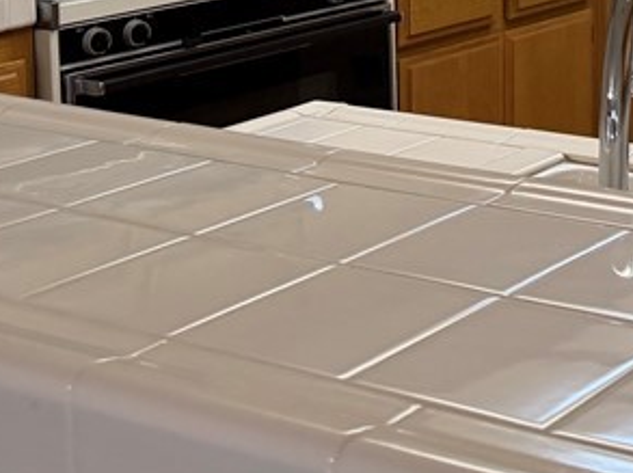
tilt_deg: -3.7
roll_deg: -0.3
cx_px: 918
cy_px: -190
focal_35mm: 84
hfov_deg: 20.4
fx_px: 1534
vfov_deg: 16.3
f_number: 1.78
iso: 200
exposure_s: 1/60
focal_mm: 6.76
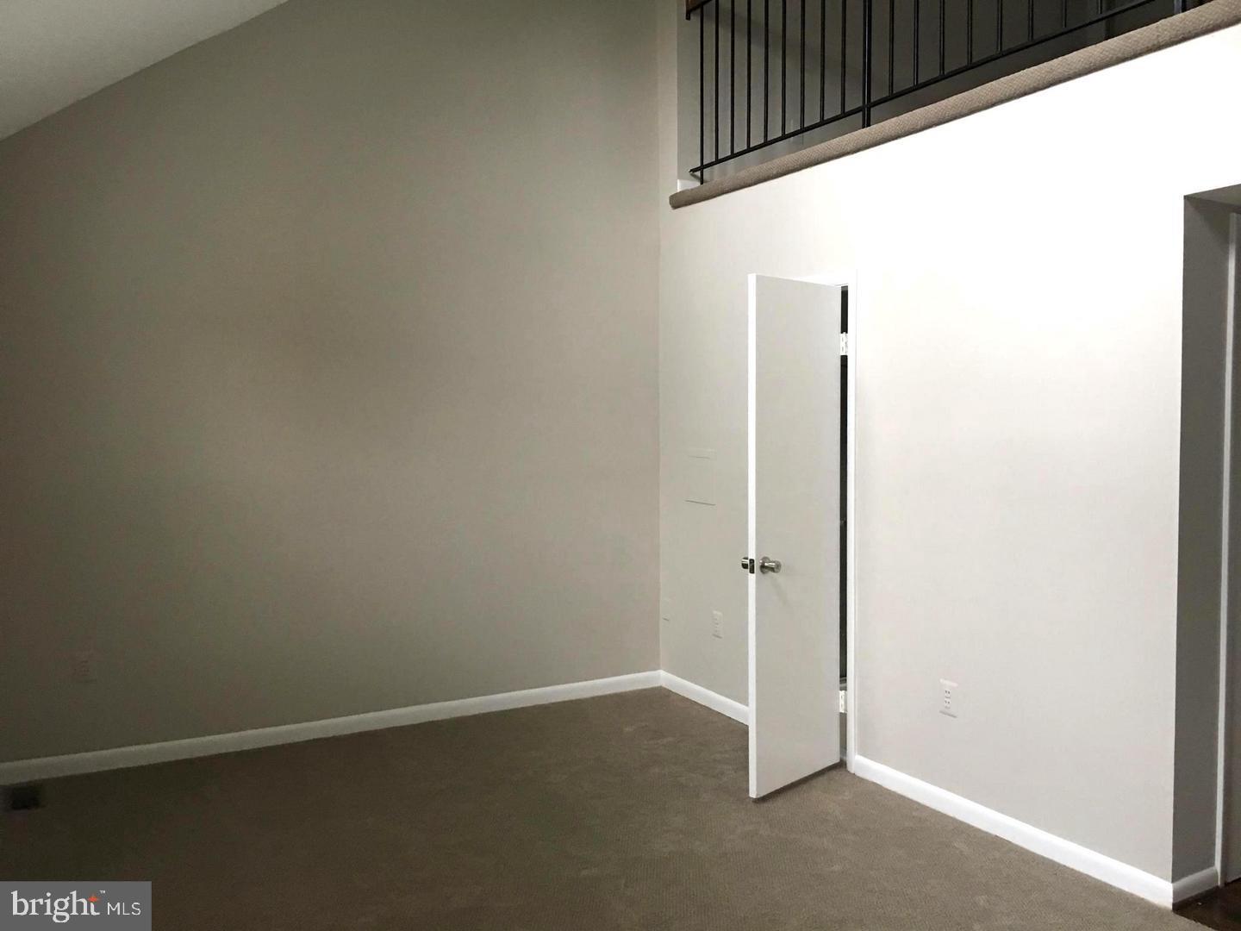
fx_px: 1040
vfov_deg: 48.2
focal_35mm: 29
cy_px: 466
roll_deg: -0.8
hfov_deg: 61.7
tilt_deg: -2.3
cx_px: 620
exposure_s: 1/15
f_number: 2.2
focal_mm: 4.15
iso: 64
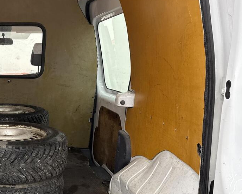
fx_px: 351
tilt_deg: -10.2
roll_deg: -0.5
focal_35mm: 49
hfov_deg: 35.1
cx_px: 9
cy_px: 118
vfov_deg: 30.8
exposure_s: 1/50
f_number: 1.78
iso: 200
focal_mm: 6.76
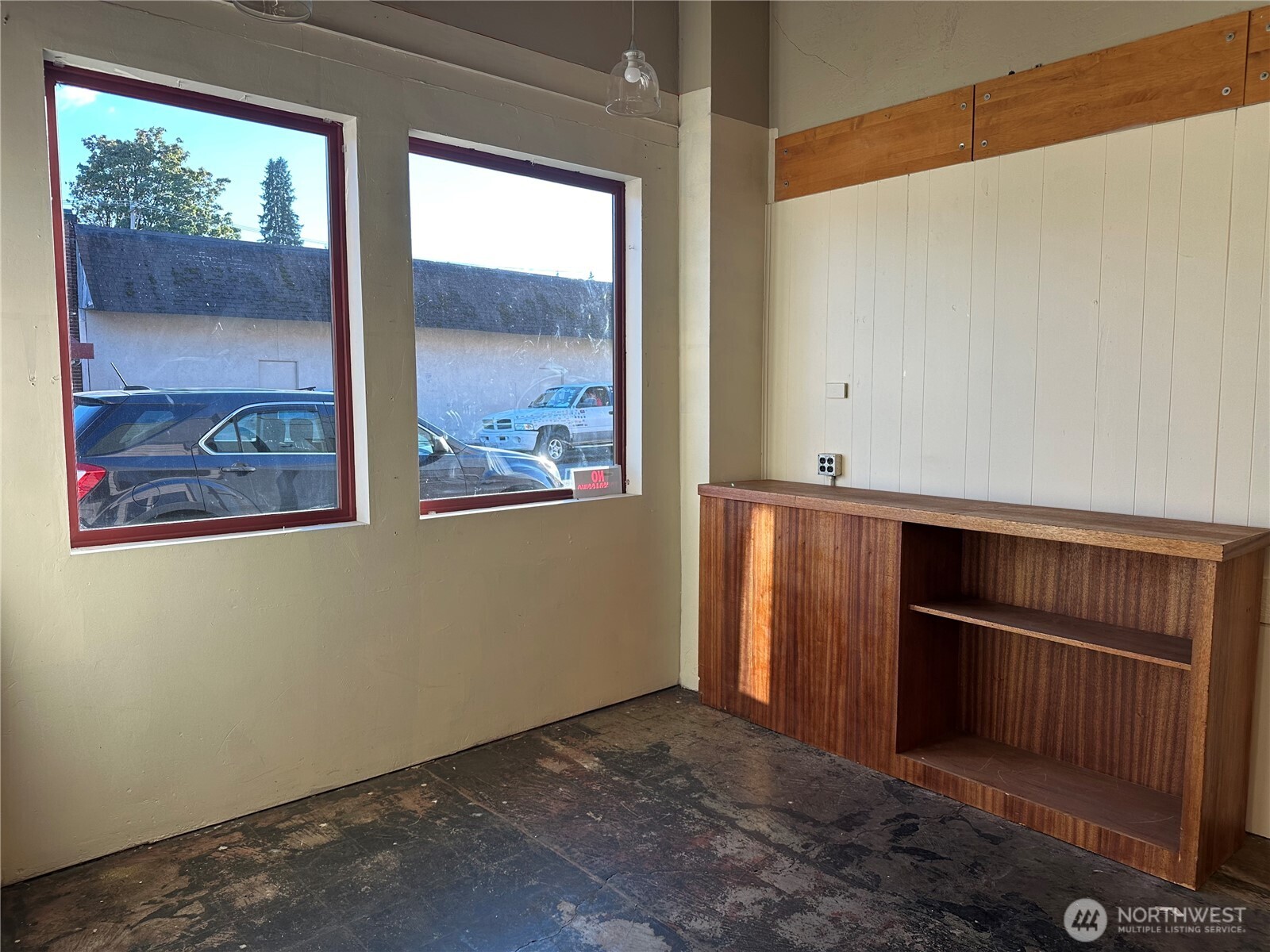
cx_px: 635
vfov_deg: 56.8
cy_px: 476
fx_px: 881
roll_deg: -0.6
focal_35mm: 24
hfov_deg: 71.6
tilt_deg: -4.3
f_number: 1.78
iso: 80
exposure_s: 1/331
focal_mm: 6.86
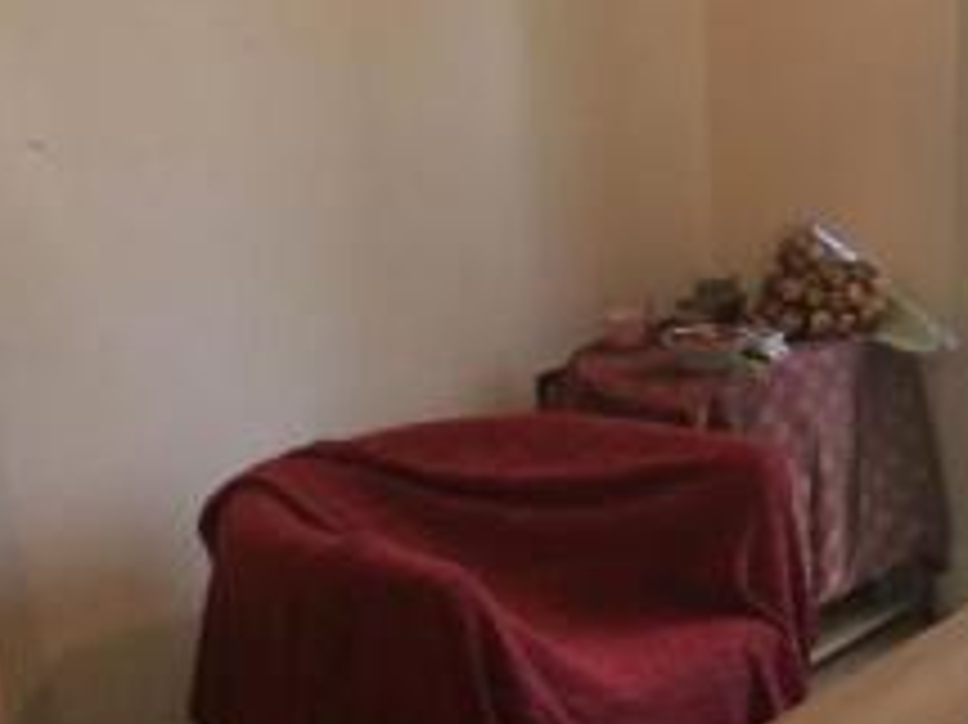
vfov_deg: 17.4
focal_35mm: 84
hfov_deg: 21.8
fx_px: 2348
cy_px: 110
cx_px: 1123
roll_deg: -0.4
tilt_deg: -8.9
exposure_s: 1/33
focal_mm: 3.3
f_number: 2.4
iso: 64
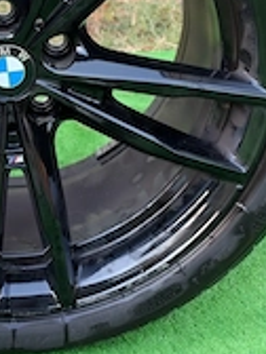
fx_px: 584
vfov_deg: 30.9
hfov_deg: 24.7
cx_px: 15
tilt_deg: -13.1
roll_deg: +0.1
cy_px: -13
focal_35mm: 57
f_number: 1.48
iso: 400
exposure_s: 1/60
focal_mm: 6.93
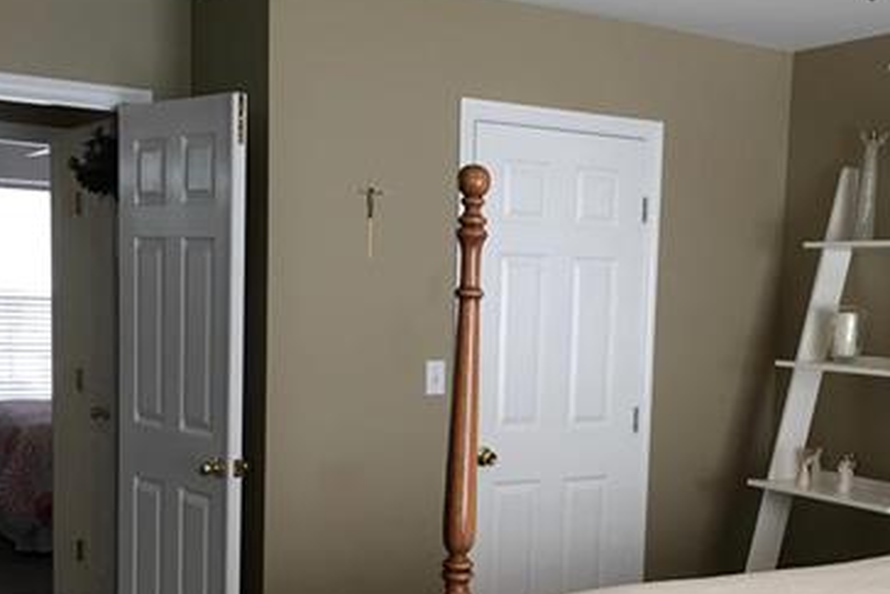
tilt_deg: -7.2
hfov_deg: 37.3
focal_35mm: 53
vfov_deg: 25.2
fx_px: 1311
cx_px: 560
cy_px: 452
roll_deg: -2.0
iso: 64
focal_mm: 4.15
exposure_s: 1/30
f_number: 2.2
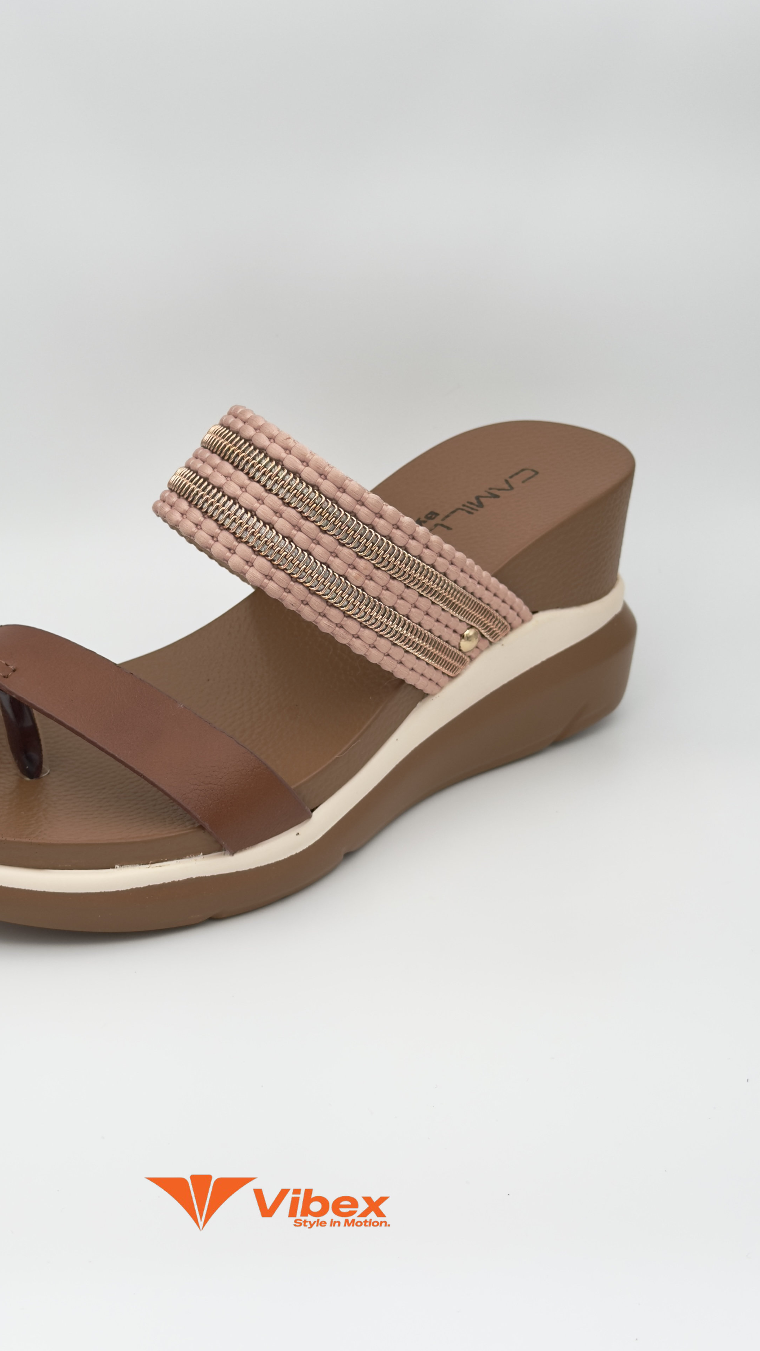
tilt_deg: -25.5
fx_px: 1971
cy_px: 641
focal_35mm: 55
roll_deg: +0.4
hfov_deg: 21.7
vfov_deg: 37.8
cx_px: 258
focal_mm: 6.76
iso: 64
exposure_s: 1/1678
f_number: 1.78
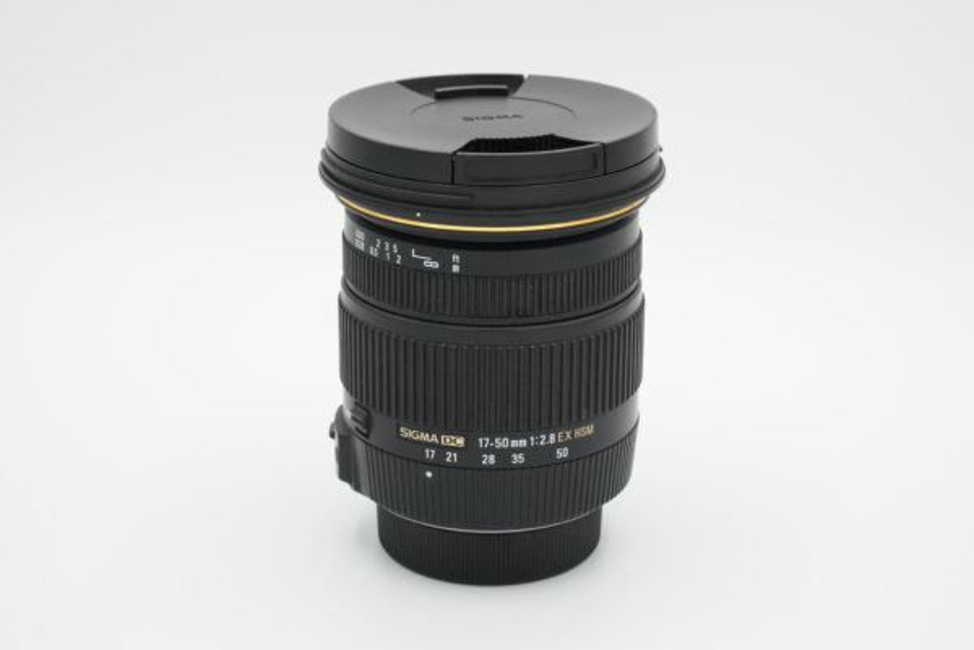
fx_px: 2070
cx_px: 487
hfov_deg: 26.5
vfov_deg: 17.8
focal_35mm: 76
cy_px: 325
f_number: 11
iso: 250
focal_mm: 51
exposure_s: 1/80
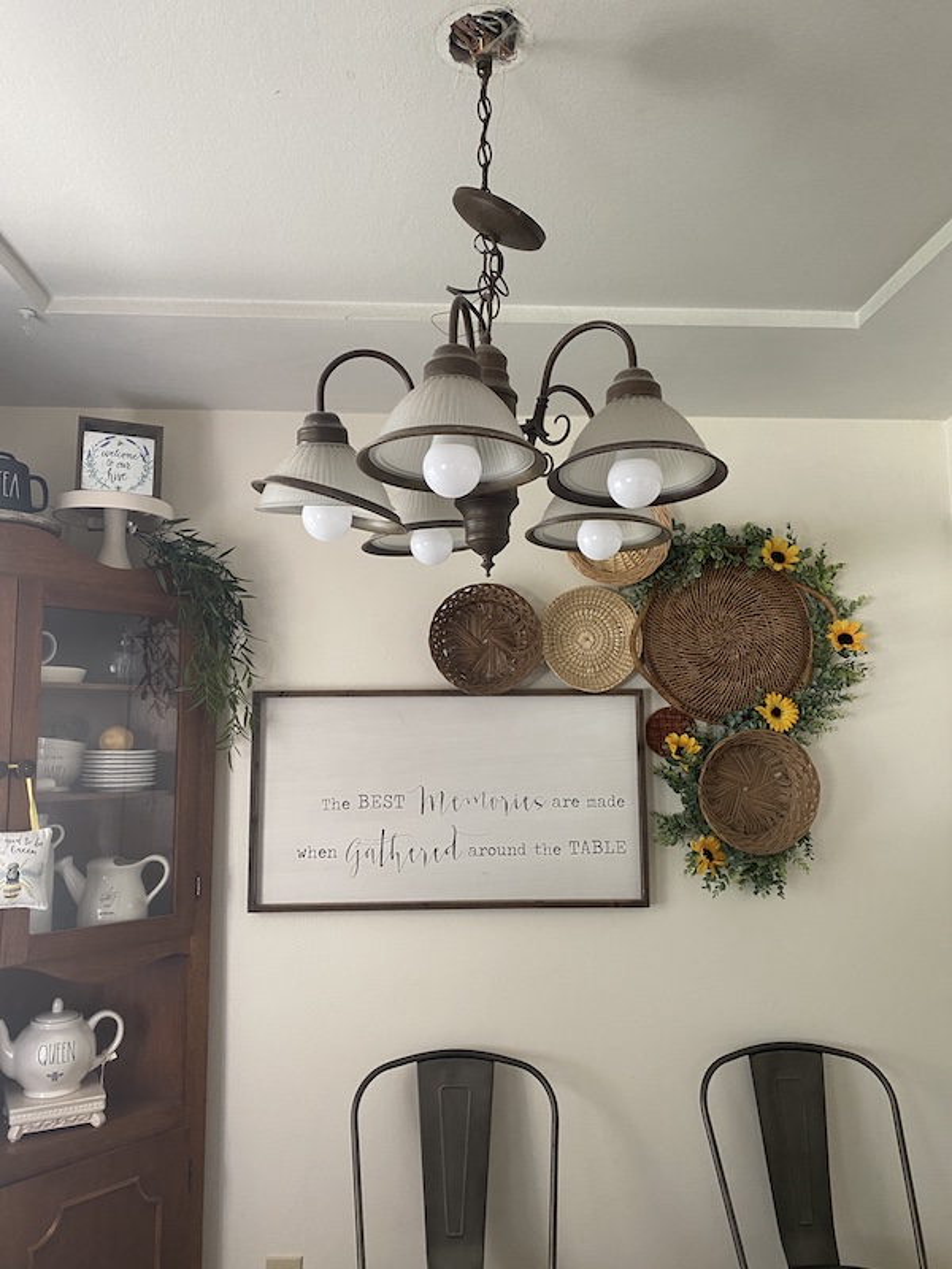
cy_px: 634
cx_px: 476
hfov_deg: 53.1
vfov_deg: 67.3
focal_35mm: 26
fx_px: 953
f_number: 1.8
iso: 160
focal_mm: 4.25
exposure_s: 1/60
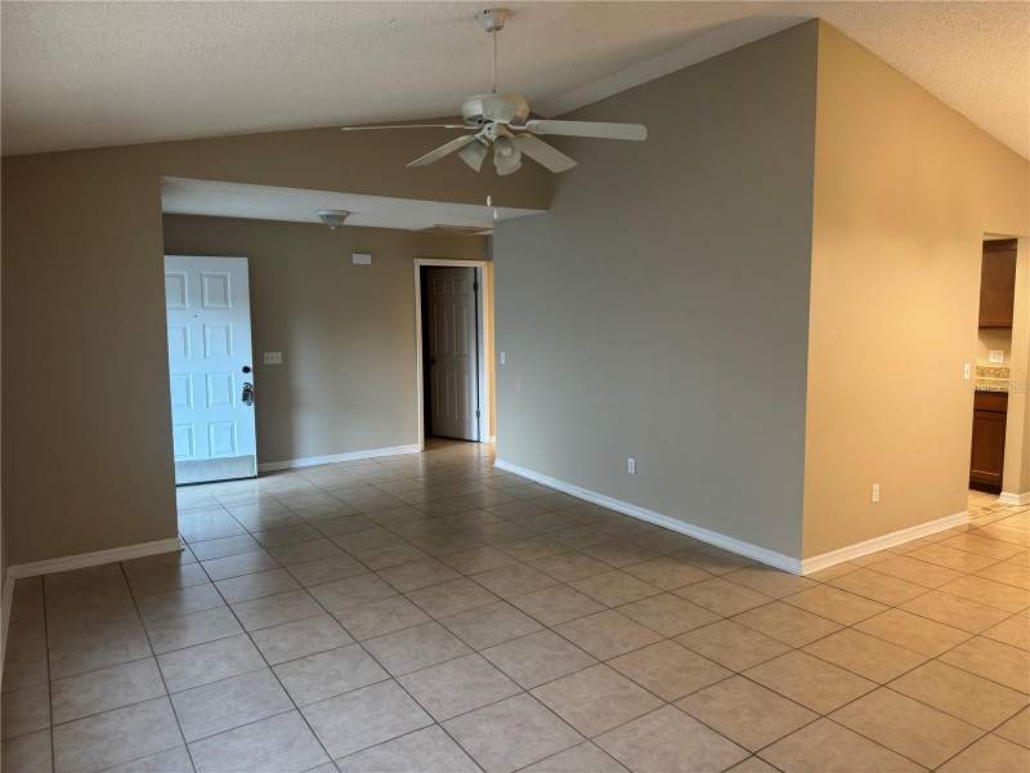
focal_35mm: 24
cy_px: 386
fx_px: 714
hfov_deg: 71.6
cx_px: 515
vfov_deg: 56.8
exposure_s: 1/60
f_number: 1.78
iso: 160
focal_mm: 6.76
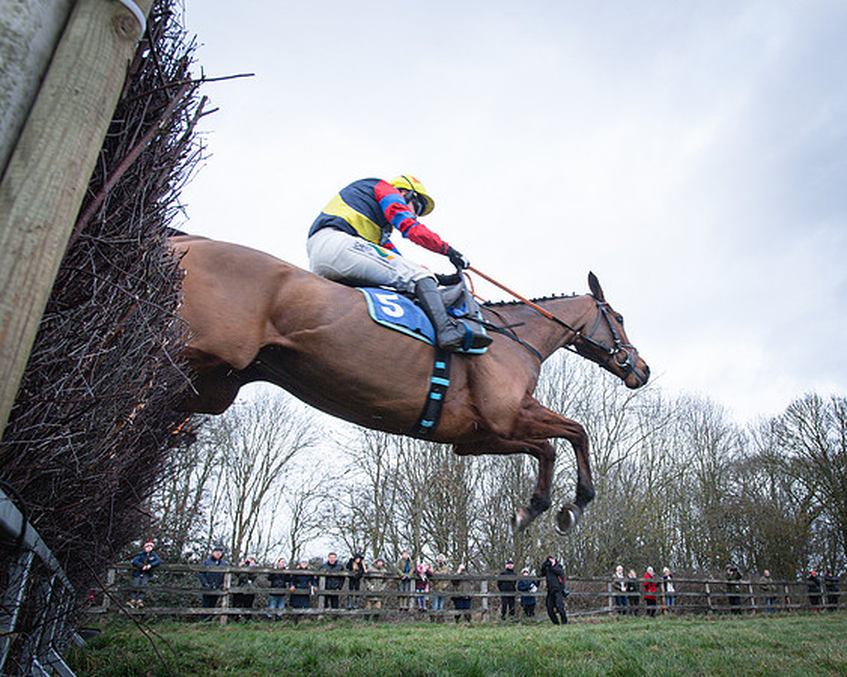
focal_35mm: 24
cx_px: 516
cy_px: 373
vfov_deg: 58.3
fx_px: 606
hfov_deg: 69.1
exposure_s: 1/1000
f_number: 7.1
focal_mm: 19
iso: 2000
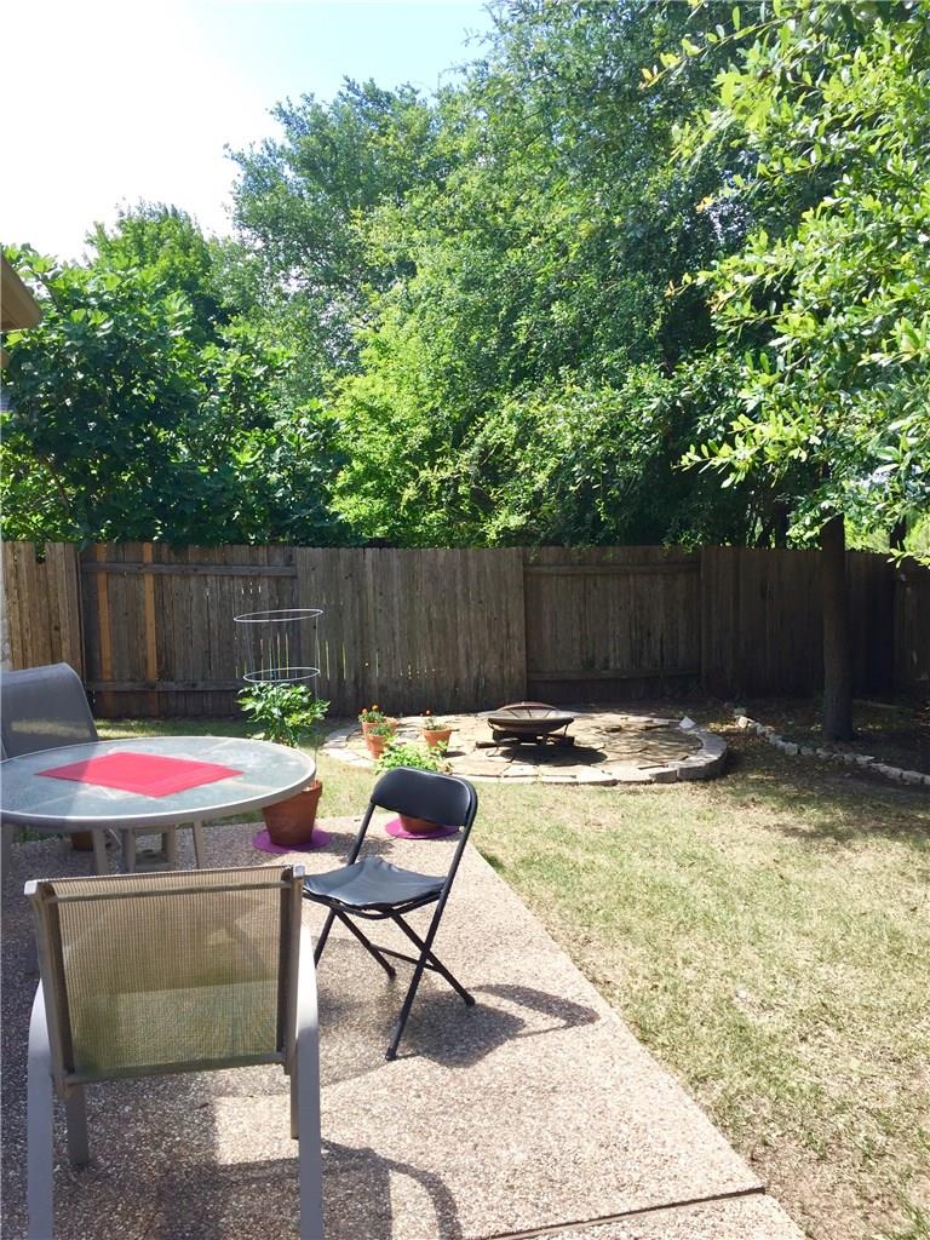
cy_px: 620
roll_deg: +1.3
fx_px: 1039
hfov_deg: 48.2
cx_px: 465
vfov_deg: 61.7
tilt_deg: -3.0
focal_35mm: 29
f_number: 2.2
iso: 32
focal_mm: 4.15
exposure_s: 1/694
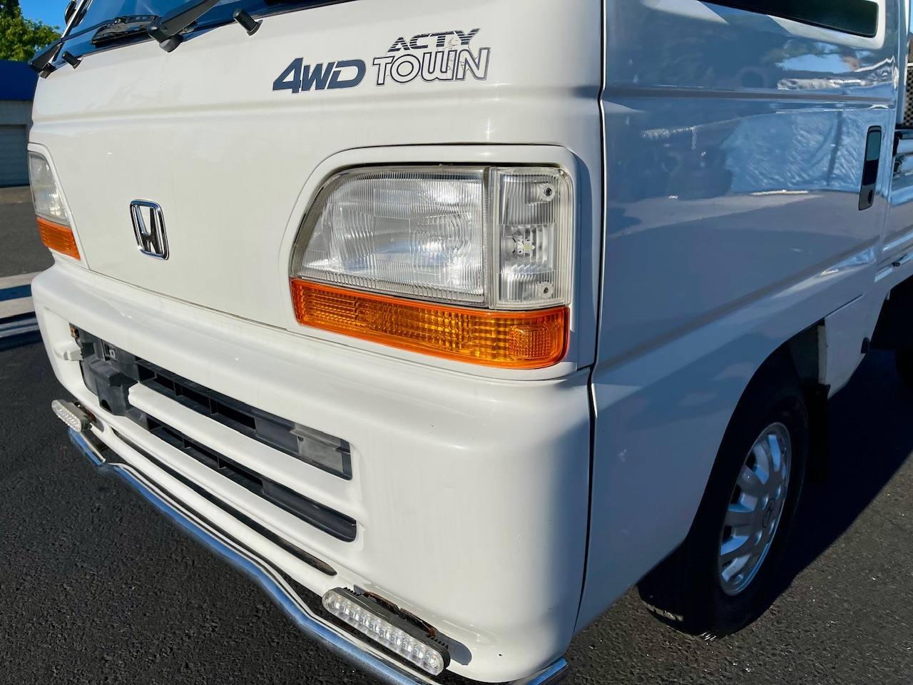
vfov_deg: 54.9
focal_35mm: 25
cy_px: 342
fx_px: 659
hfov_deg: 69.4
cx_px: 456
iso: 32
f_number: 1.6
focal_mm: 5.1
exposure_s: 1/7937
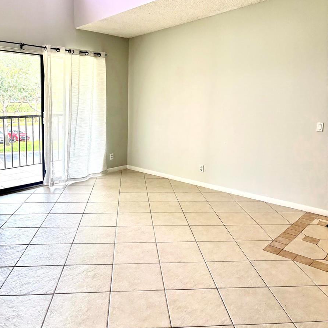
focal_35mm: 31
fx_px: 332
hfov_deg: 52.5
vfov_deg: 52.4
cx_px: 163
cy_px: 144
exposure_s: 1/120
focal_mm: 5.96
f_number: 1.6
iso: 100
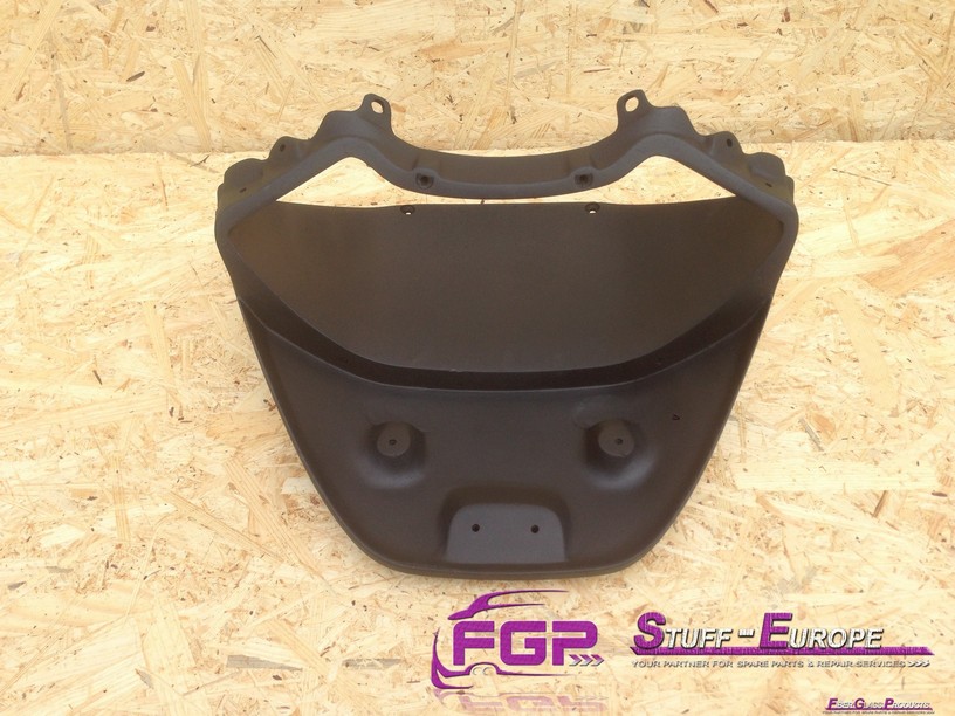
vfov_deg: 42.9
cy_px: 358
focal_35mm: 33
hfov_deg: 55.4
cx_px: 478
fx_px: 910
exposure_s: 1/1261
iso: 50
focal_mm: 4.12
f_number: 2.4
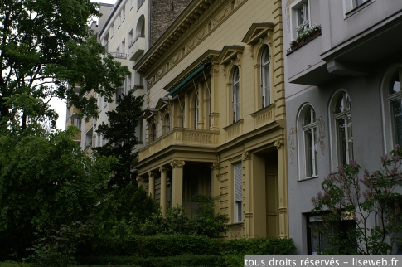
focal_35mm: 52
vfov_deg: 25.9
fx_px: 580
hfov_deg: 38.2
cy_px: 103
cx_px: 179
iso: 100
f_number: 7.1
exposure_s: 1/40
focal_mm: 28
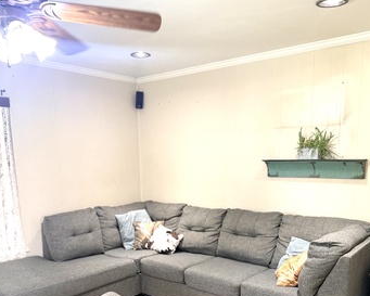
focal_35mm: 33
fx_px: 361
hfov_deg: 54.2
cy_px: 224
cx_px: 180
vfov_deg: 43.1
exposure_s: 1/60
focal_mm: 6.76
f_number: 1.78
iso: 160
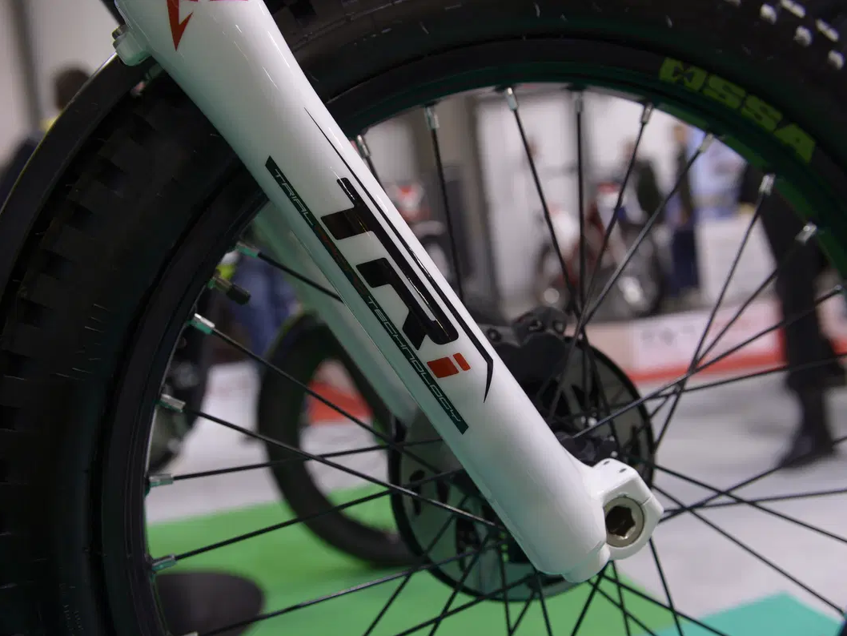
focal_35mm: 37
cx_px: 408
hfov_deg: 50.1
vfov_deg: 38.7
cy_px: 318
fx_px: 906
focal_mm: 34
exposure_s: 1/125
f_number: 4
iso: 1250
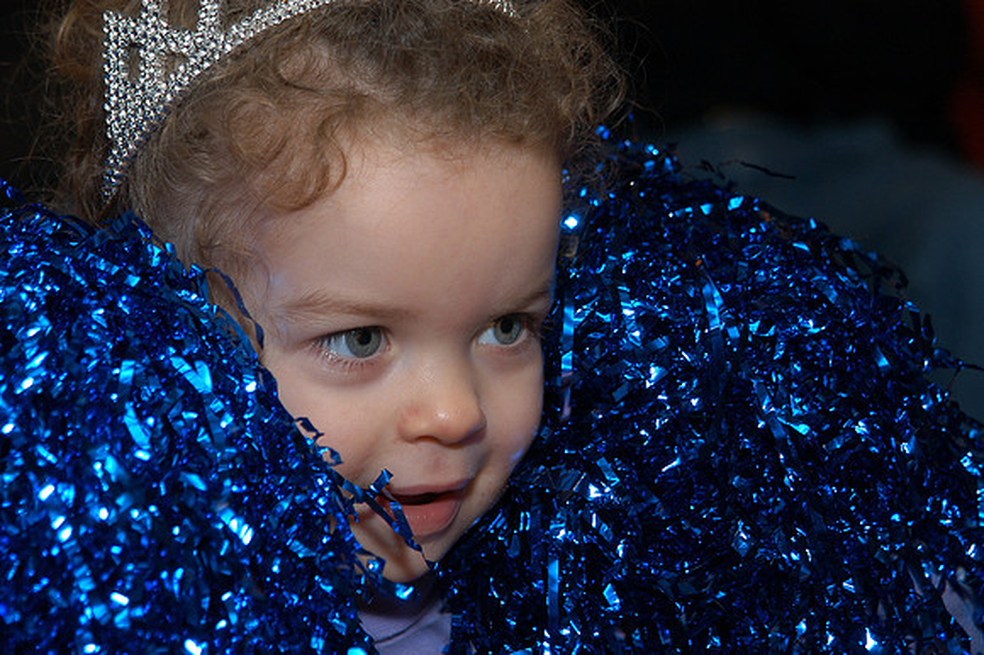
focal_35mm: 123
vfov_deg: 11.1
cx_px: 492
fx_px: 3360
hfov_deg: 16.7
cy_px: 328
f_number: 5.6
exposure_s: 1/60
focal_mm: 82
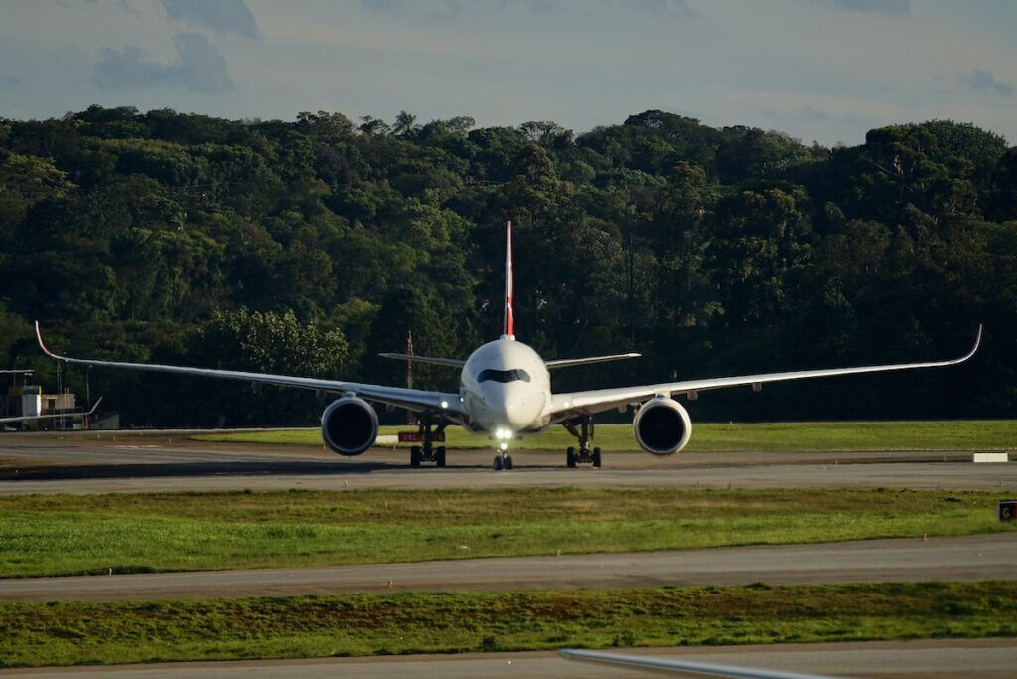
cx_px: 508
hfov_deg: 6.9
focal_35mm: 300
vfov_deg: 4.6
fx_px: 8476
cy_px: 340
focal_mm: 300
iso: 200
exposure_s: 1/1000
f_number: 5.6
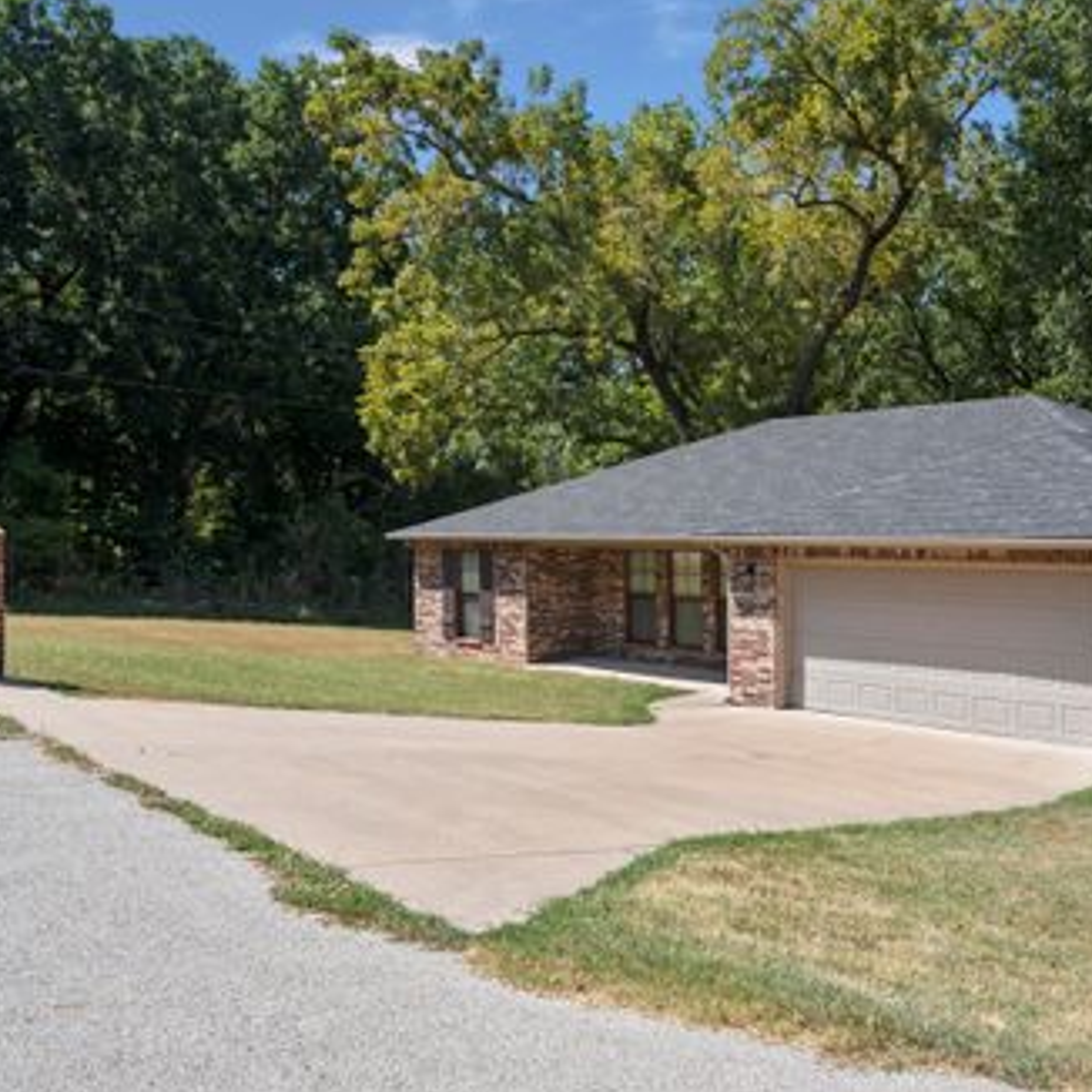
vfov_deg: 53.2
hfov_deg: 52.4
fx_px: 1089
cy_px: 544
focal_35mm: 31
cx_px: 710
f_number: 9
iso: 200
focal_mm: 23.4
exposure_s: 1/500
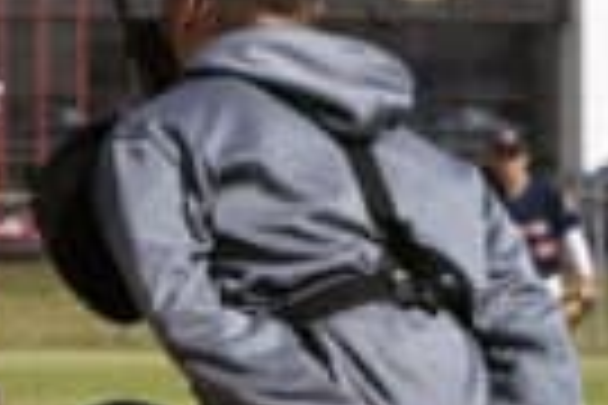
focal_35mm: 417
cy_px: -97
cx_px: -1221
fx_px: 7042
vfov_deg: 3.3
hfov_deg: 4.7
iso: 250
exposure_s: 1/4000
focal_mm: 55
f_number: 4.5
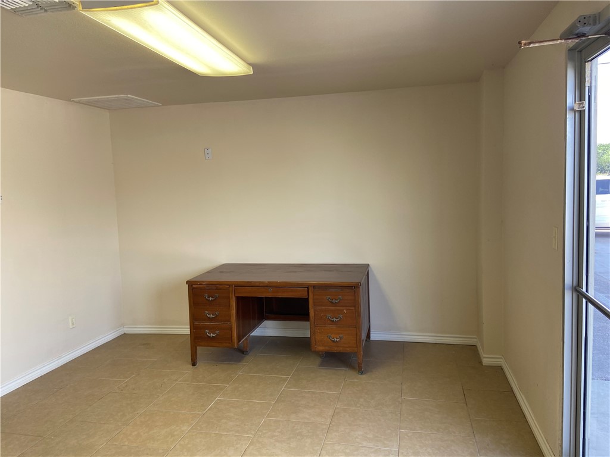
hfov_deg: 67.3
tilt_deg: -5.3
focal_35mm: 26
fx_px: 458
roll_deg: +1.3
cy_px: 228
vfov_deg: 53.1
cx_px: 305
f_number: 1.8
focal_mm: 4.25
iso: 100
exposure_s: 1/120
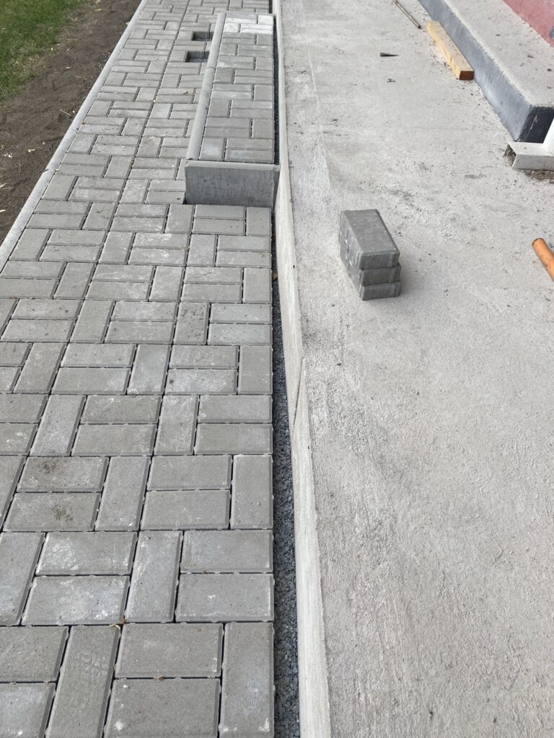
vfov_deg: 67.3
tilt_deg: -46.1
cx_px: 277
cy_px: 369
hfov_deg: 53.1
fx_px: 555
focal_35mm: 26
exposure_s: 1/390
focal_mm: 4.25
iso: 32
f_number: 1.8
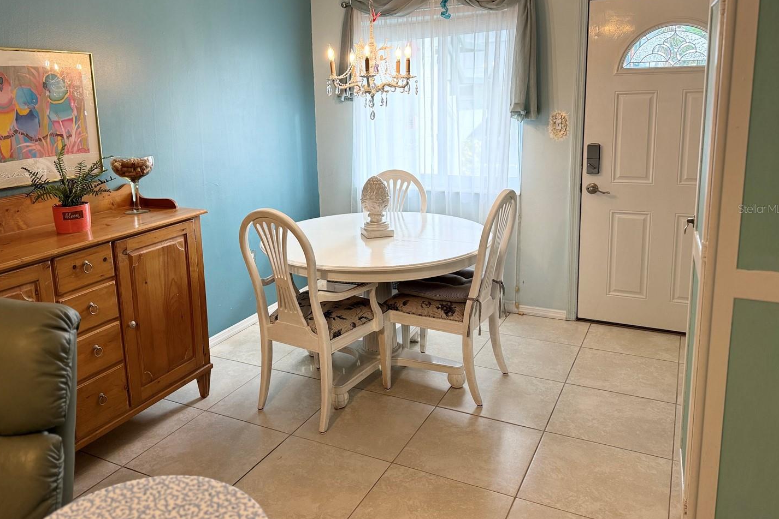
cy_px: 208
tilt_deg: -11.4
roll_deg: +1.8
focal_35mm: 28
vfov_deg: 46.2
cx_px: 352
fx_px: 606
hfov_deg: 65.3
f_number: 1.78
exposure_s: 1/120
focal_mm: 6.86
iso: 125
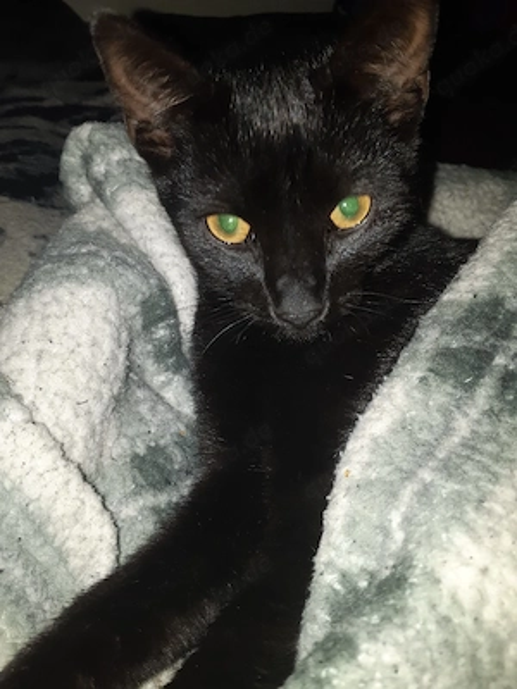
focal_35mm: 26
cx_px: 258
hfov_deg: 53.1
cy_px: 344
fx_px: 518
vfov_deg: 67.3
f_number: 1.7
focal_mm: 3.93
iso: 40
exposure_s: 1/100
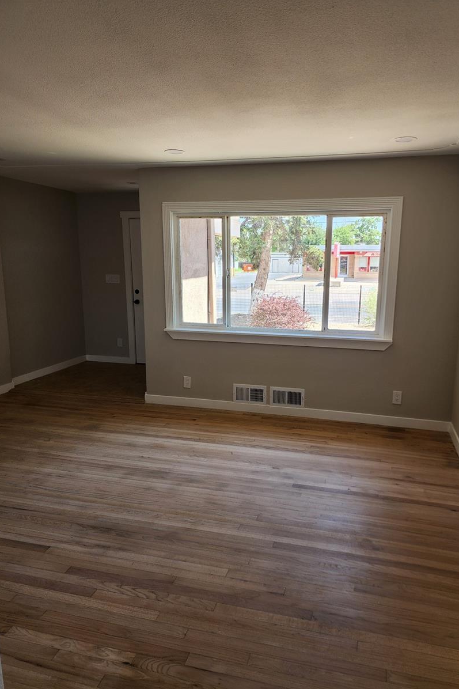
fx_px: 459
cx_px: 256
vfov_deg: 73.8
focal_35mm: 24
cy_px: 344
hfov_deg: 53.0
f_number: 1.8
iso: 50
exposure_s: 1/180
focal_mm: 6.4
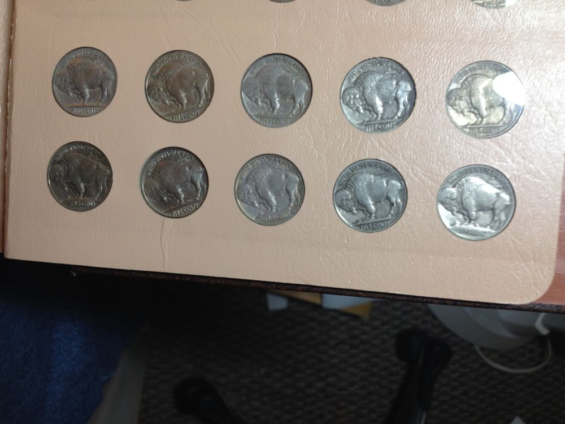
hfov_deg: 52.6
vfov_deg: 40.7
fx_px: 571
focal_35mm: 35
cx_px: 282
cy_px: 212
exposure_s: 1/20
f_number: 2.4
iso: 64
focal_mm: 4.28
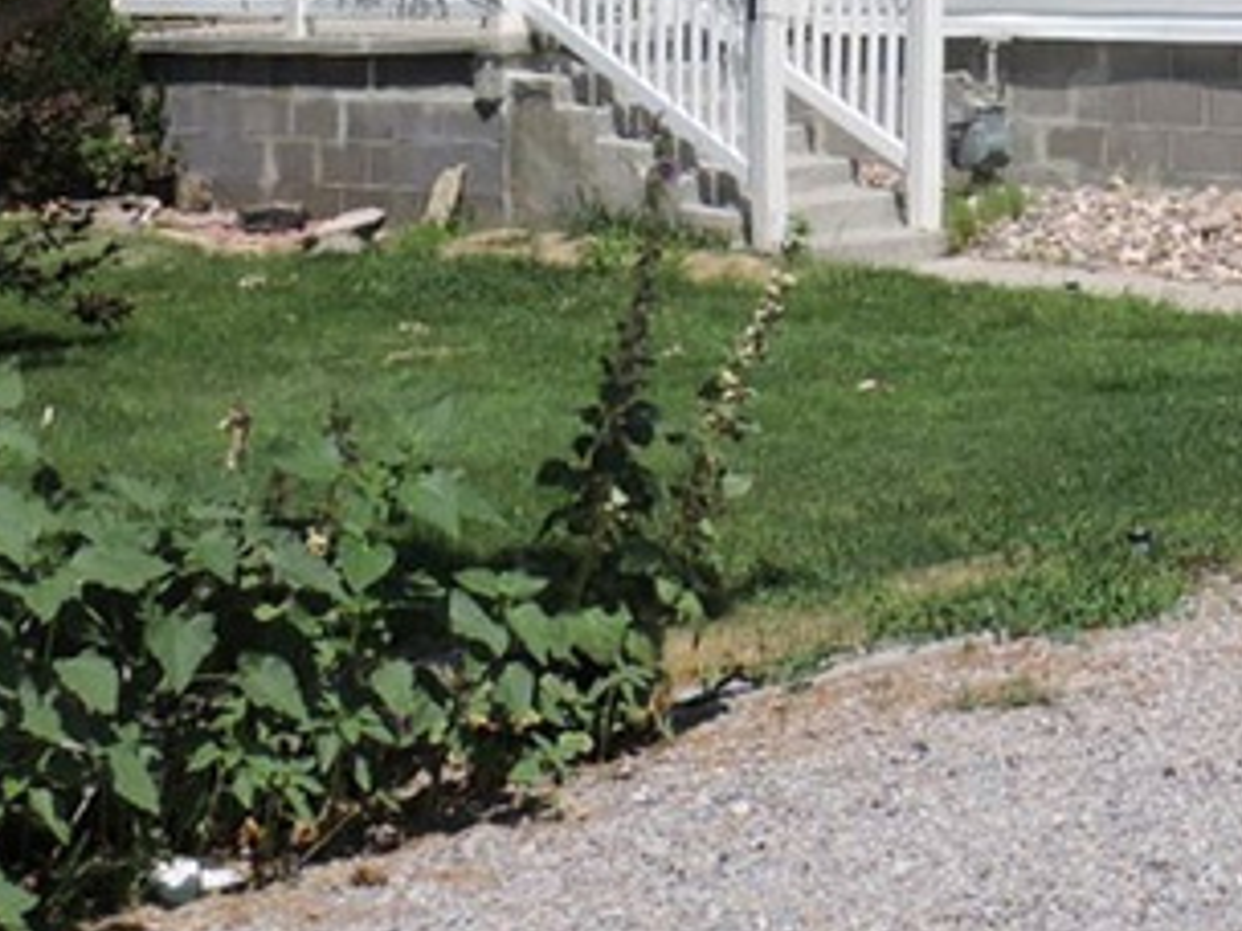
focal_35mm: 101
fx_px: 3624
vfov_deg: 13.6
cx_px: 1491
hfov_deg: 18.4
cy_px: -555
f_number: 3.9
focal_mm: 5.4
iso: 100
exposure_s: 1/1250
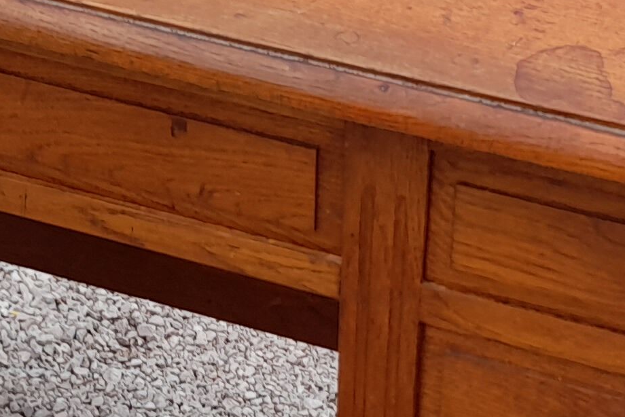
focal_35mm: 113
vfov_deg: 12.1
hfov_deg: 18.1
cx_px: 379
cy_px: 310
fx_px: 1962
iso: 25
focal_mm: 4.6
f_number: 2
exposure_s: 1/100
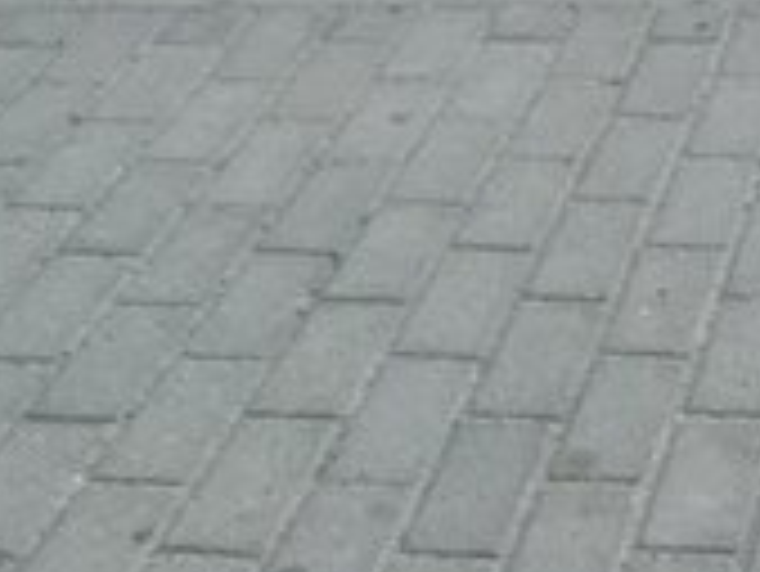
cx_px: 1025
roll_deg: -0.7
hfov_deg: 16.3
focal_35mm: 113
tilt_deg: -13.5
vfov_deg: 12.0
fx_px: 2483
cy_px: -480
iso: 125
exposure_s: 1/33
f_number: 2.2
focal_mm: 4.15
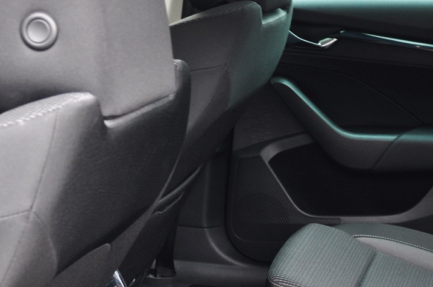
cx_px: 326
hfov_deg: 24.1
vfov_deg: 16.2
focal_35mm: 83
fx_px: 1001
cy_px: 227
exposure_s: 1/25
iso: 250
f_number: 3.8
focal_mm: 21
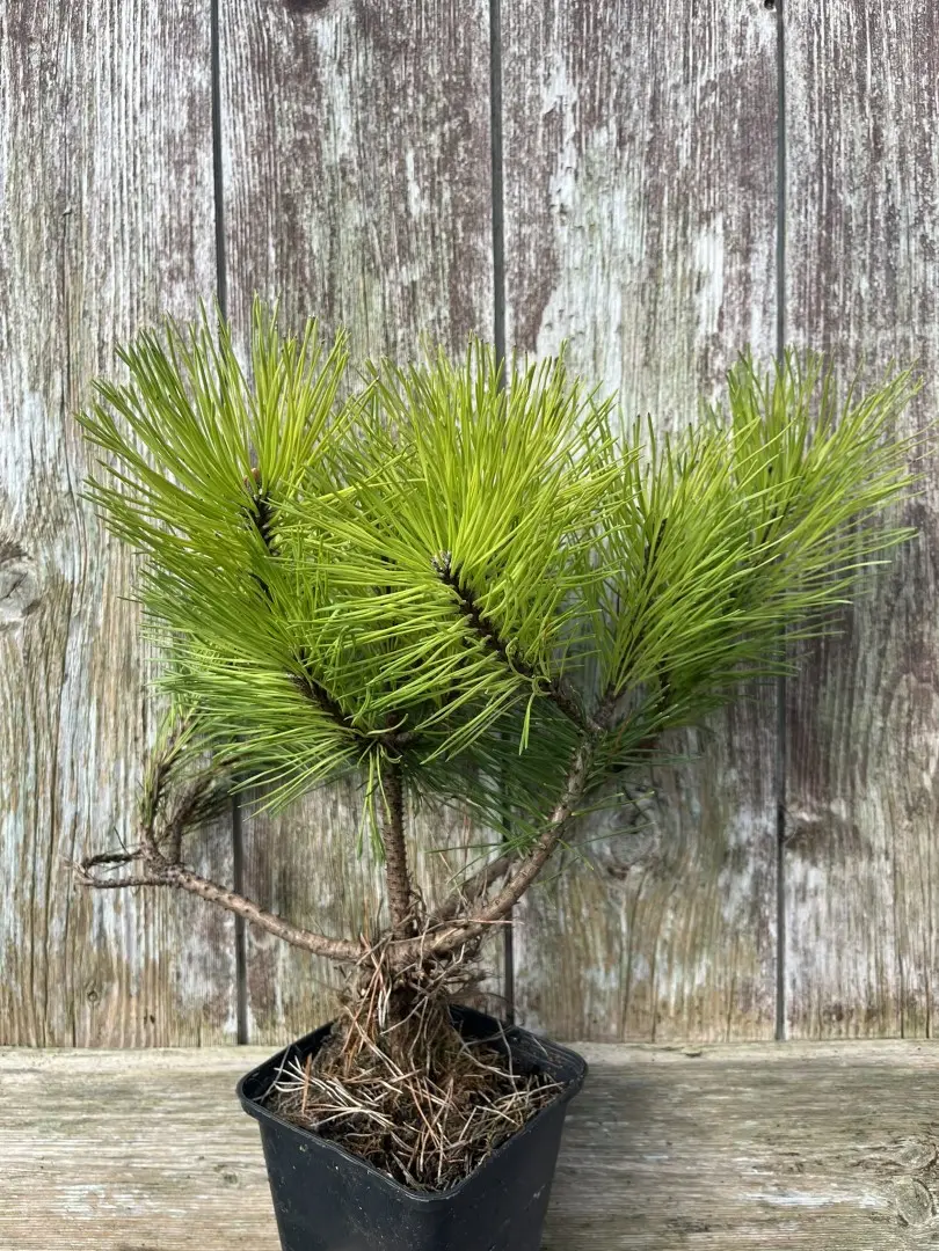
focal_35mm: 26
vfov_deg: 67.3
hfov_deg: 53.1
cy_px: 626
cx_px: 470
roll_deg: -1.5
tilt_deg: -3.0
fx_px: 940
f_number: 1.6
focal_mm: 5.1
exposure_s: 1/216
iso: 40
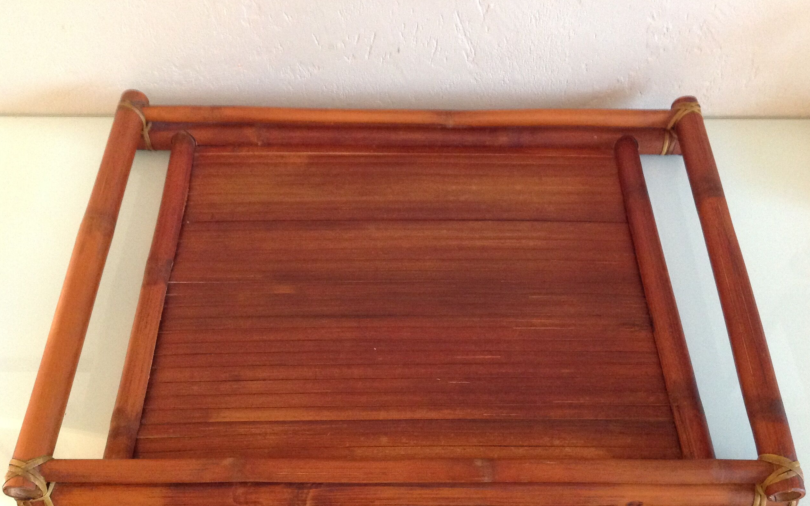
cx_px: 413
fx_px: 839
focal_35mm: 38
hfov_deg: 51.5
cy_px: 286
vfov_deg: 33.5
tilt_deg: -55.1
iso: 400
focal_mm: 4.28
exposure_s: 1/15
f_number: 2.4
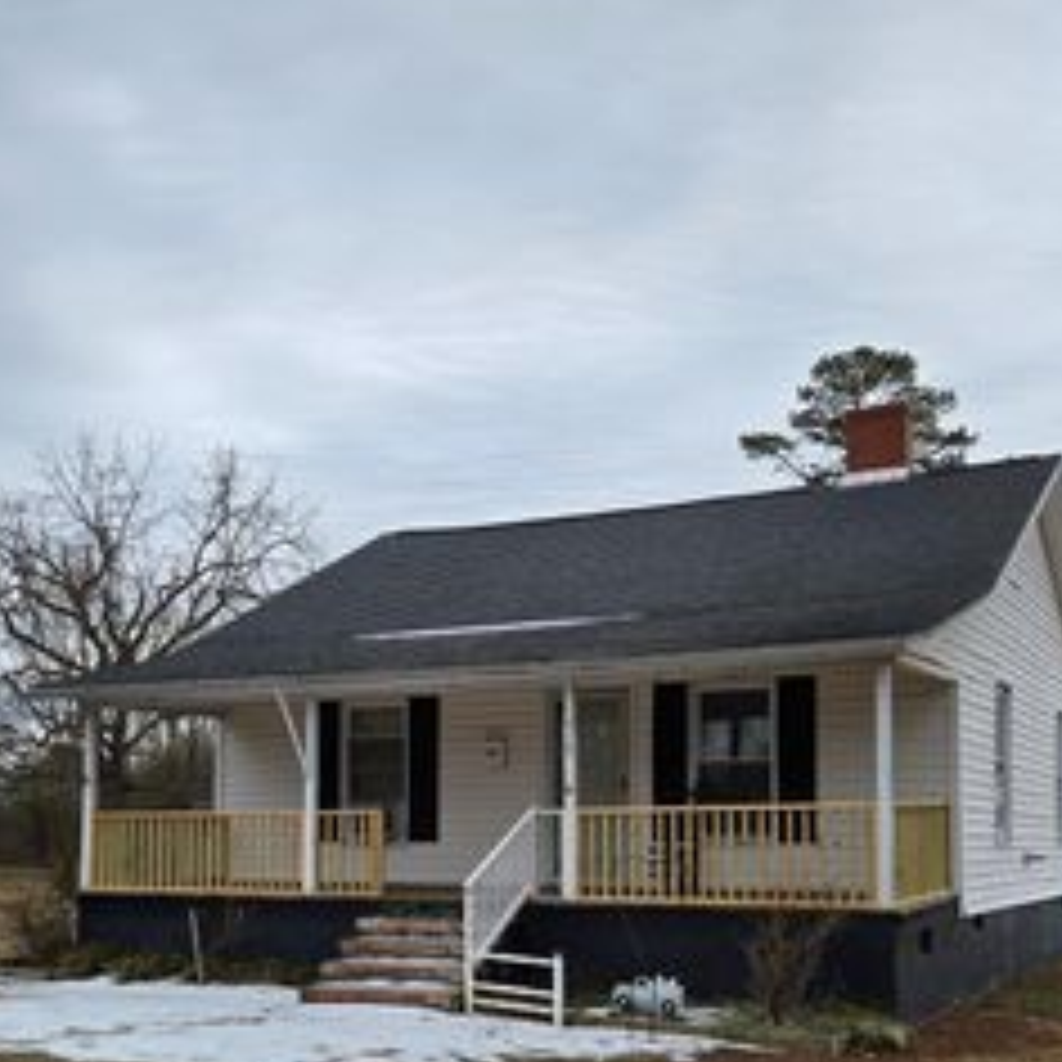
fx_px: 1493
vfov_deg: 38.2
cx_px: 495
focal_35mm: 43
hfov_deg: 39.1
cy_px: 790
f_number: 1.8
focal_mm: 5.4
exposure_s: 1/2775
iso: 80
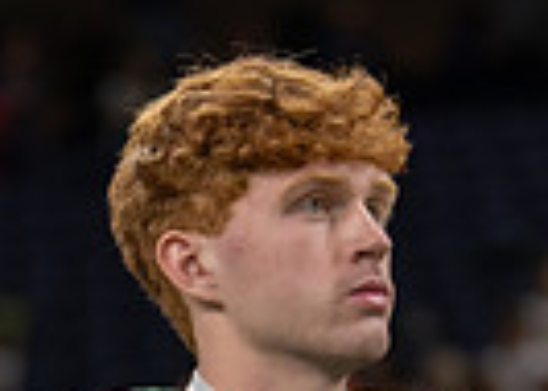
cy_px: 741
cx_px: 227
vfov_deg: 6.1
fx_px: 3564
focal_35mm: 229
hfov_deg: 8.8
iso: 160
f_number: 1.2
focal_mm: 50
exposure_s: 1/500
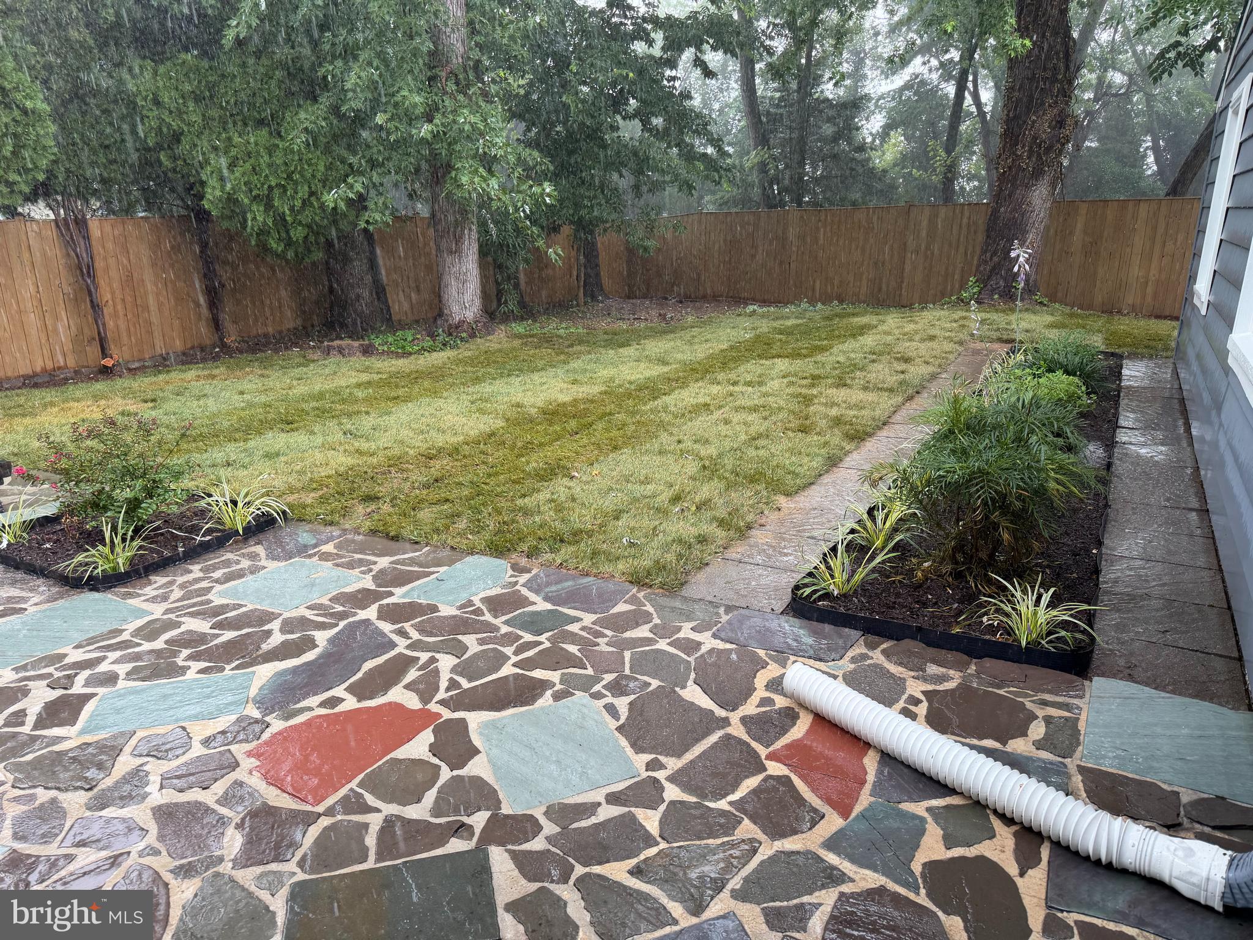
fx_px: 869
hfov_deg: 71.6
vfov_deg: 56.8
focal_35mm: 24
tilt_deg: -15.9
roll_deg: -0.4
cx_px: 626
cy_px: 470
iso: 64
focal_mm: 6.76
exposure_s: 1/121
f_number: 1.78
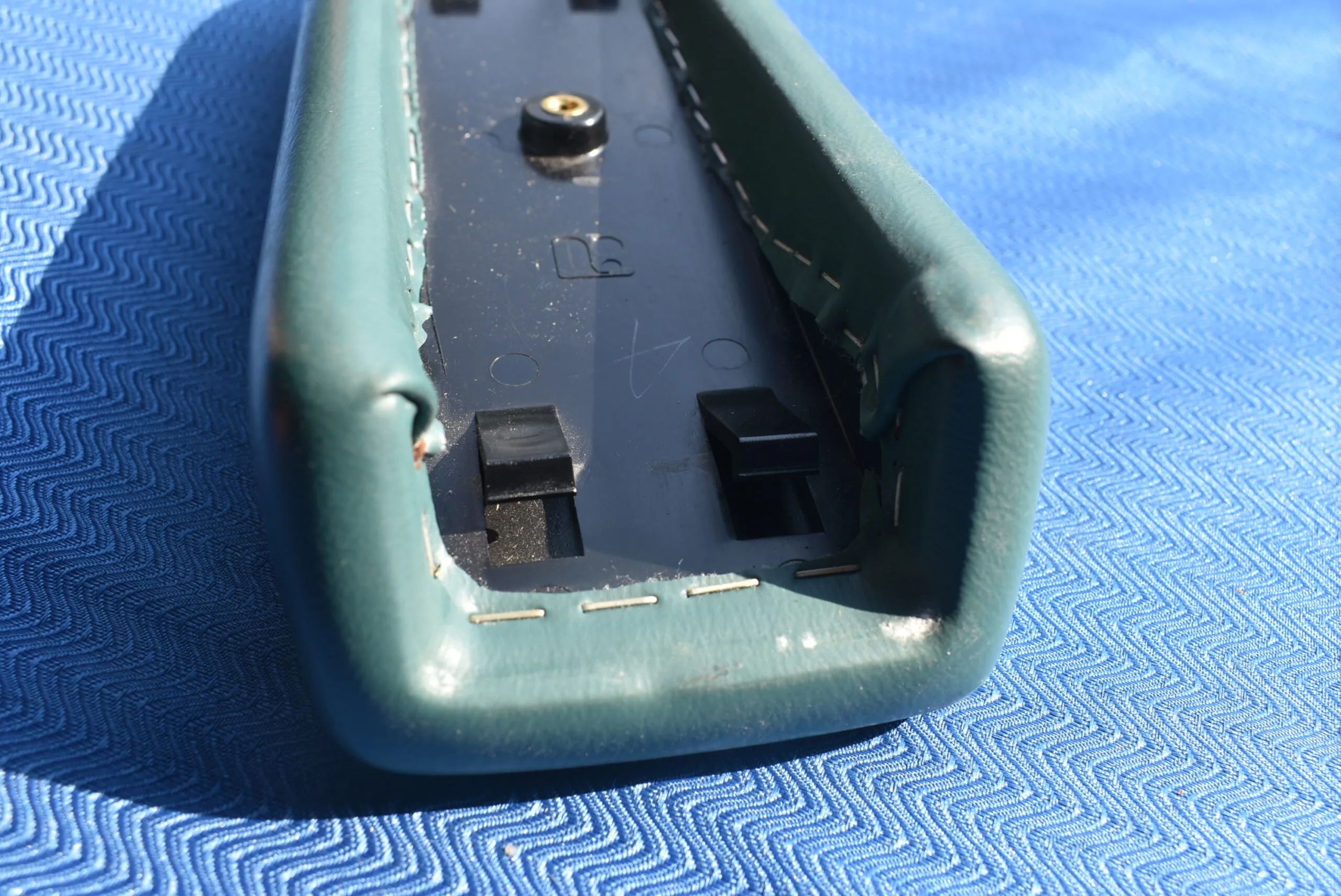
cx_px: 670
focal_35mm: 33
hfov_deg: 57.2
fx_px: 1230
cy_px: 448
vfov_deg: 40.0
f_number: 8
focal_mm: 22
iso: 100
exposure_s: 1/100
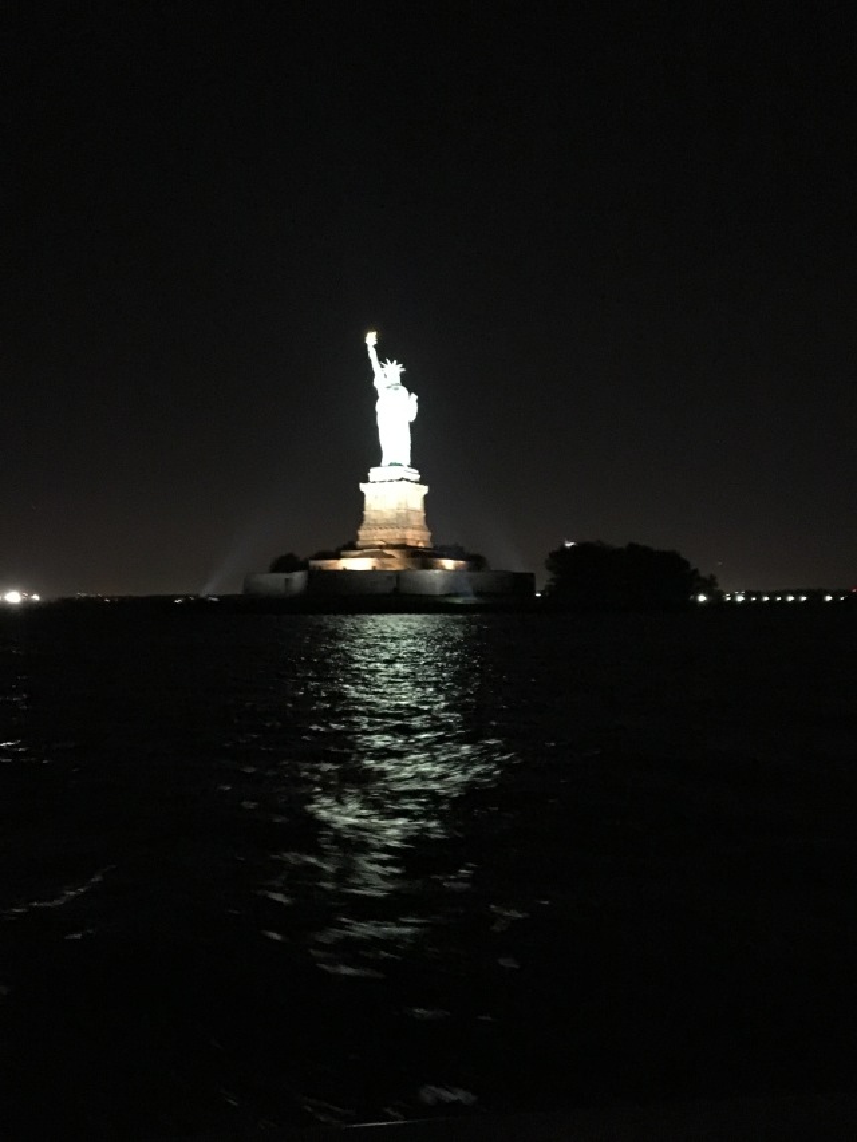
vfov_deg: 61.7
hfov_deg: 48.2
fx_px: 957
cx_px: 428
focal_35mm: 29
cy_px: 571
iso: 1000
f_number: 2.2
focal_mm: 4.15
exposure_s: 1/15
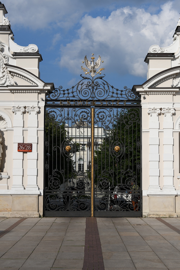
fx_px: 600
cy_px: 135
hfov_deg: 17.1
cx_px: 90
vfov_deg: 25.4
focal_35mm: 80
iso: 200
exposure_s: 1/500
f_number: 11
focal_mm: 80
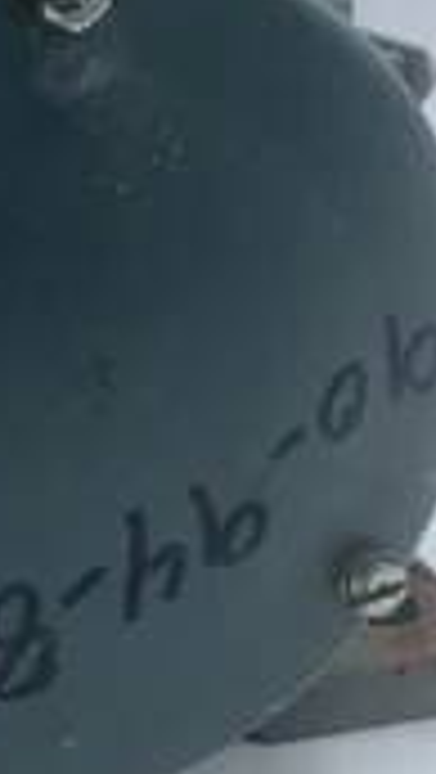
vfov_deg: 31.8
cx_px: -27
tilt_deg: -20.8
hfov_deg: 17.7
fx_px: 1354
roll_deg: -0.9
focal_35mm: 66
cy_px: 342
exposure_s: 1/587
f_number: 1.8
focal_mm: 4.25
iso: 25
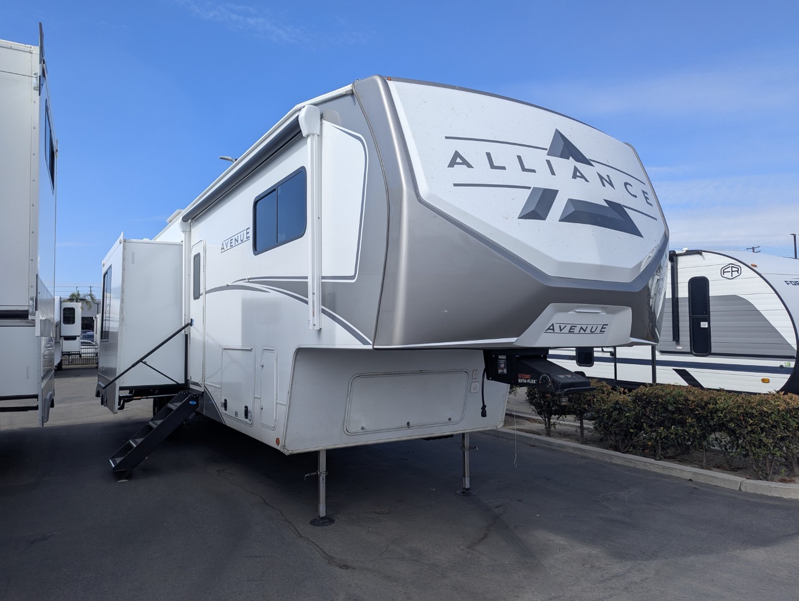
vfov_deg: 56.9
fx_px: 555
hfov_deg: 71.5
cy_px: 300
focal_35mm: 24
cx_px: 400
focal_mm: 6.81
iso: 47
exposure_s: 1/2179
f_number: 1.85
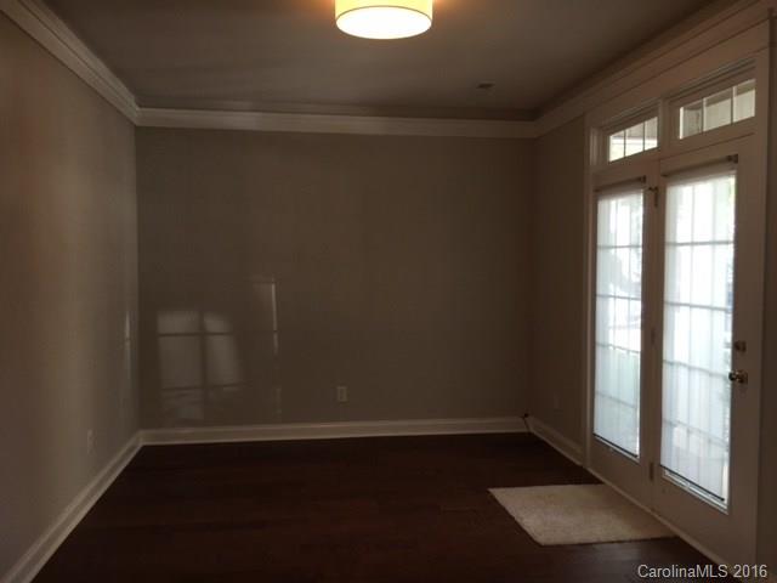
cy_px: 292
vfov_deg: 48.2
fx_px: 651
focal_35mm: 29
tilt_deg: -3.0
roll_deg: +0.0
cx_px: 388
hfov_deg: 61.7
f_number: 2.2
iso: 32
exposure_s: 1/30
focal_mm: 4.15
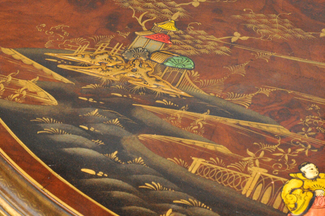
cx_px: 170
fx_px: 1064
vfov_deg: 11.6
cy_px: 55
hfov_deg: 17.4
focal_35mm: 118
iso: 6400
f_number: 14
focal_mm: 70
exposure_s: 1/100
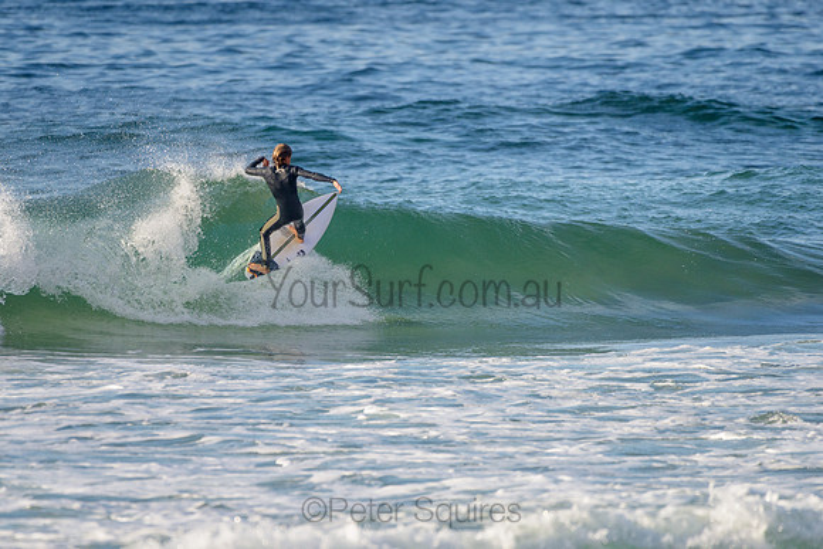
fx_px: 14015
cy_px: 279
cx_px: 319
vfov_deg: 2.2
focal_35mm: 613
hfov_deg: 3.4
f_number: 5.6
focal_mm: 500
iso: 220
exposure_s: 1/1250
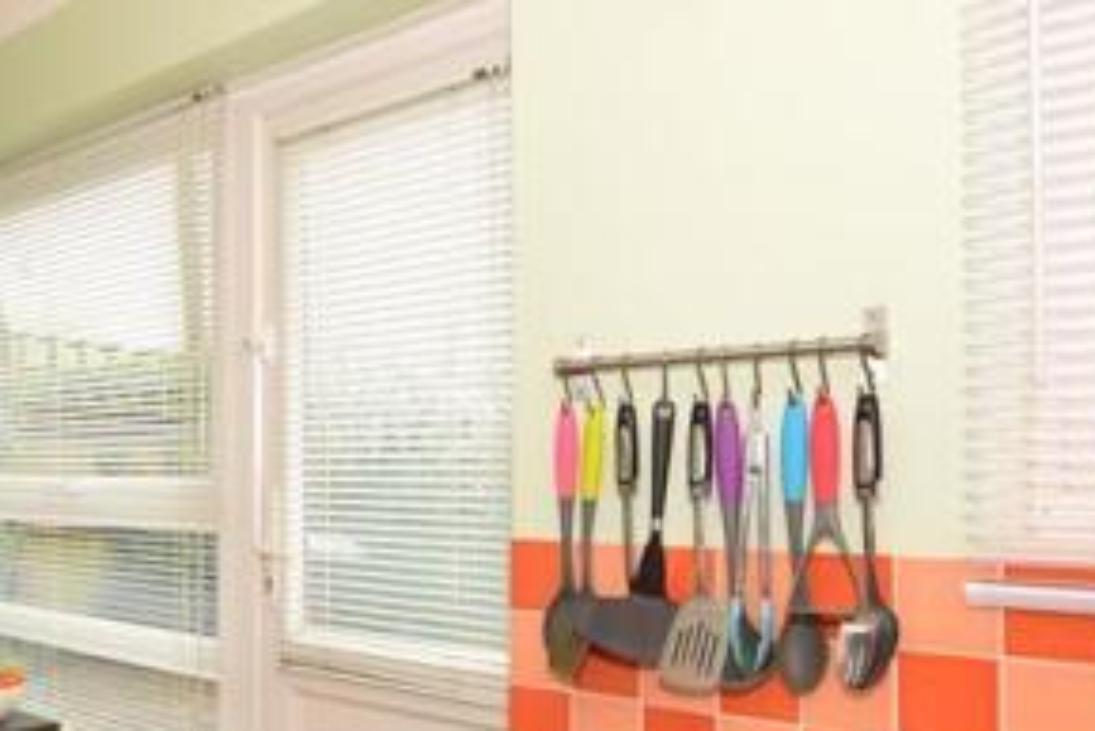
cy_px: 464
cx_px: 330
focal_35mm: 34
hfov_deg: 54.2
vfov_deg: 38.6
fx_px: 1035
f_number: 5.6
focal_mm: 10
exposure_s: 1/30
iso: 400
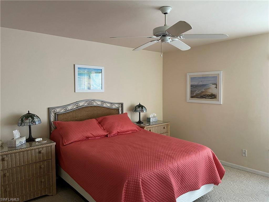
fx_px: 202
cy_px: 101
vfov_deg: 53.1
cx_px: 134
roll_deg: +0.4
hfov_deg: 67.3
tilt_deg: -3.4
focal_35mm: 26
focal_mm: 5.1
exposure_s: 1/60
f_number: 1.6
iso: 250
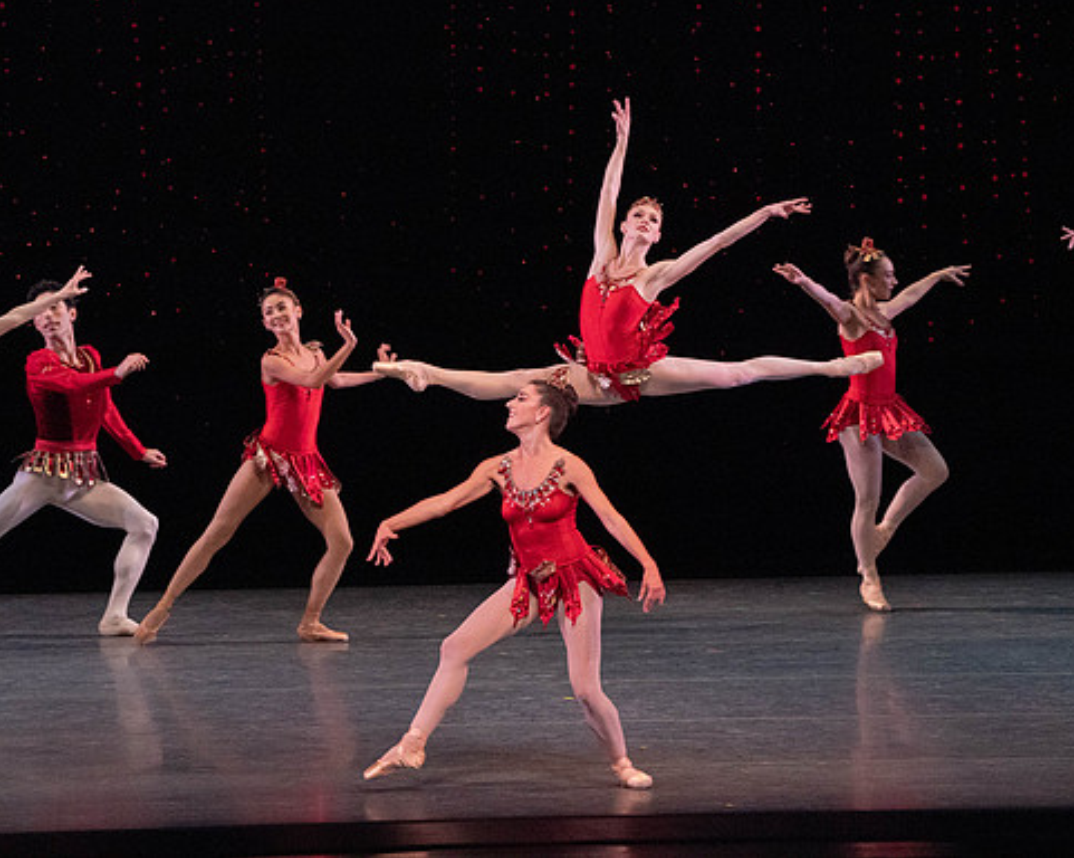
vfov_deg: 5.0
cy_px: 428
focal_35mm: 307
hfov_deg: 6.3
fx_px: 9750
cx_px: 467
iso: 16000
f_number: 11
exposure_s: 1/500
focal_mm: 271
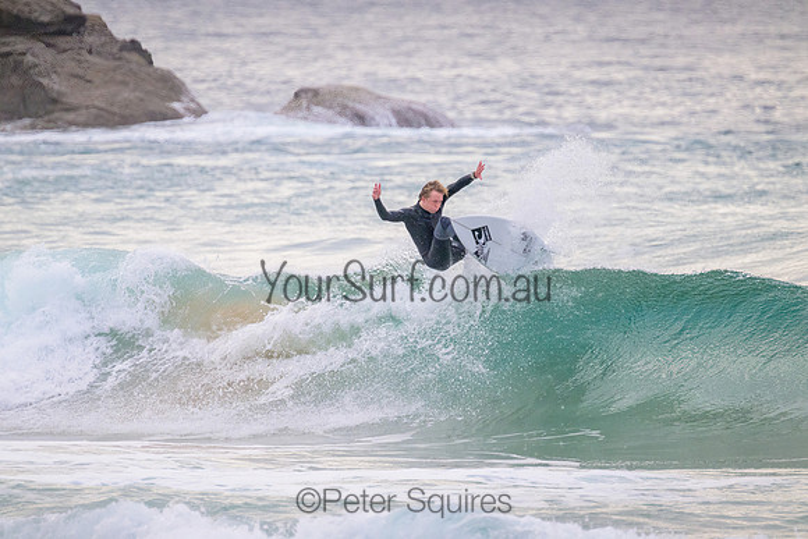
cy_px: 270
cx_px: 404
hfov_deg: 2.6
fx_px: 17959
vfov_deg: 1.7
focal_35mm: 800
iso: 2000
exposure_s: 1/1250
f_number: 11
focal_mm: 800
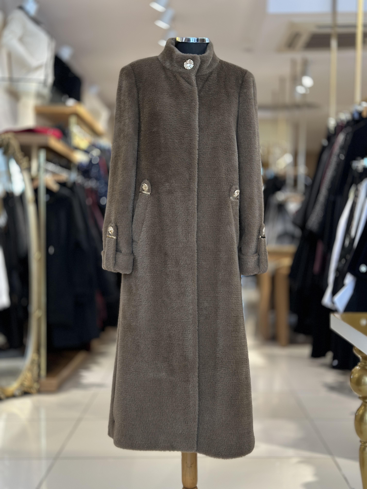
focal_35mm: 48
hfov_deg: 30.3
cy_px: 244
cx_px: 184
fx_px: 679
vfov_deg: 39.7
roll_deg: -0.6
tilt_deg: -1.5
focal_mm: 6.86
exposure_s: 1/88
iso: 125
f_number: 1.78
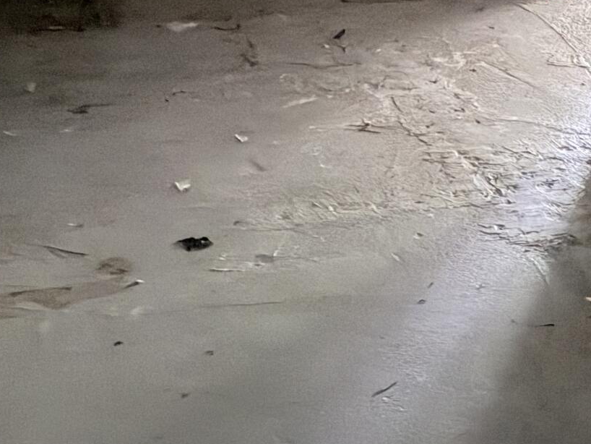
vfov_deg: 16.1
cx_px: 473
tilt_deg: -11.9
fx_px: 1503
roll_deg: -2.4
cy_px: -85
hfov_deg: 22.0
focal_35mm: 88
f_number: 1.78
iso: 1600
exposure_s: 1/9
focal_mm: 6.76
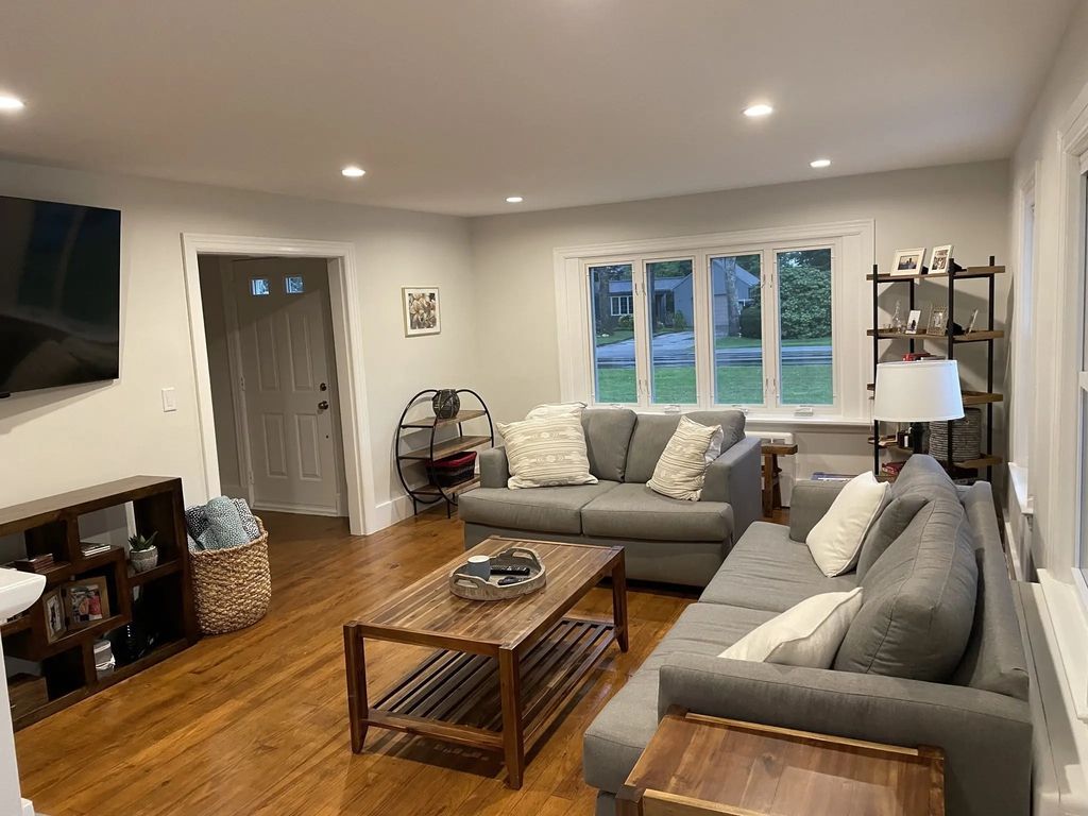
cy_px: 408
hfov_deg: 67.3
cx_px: 544
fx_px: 817
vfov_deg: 53.1
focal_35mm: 26
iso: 250
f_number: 1.6
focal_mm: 4.2
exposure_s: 1/60
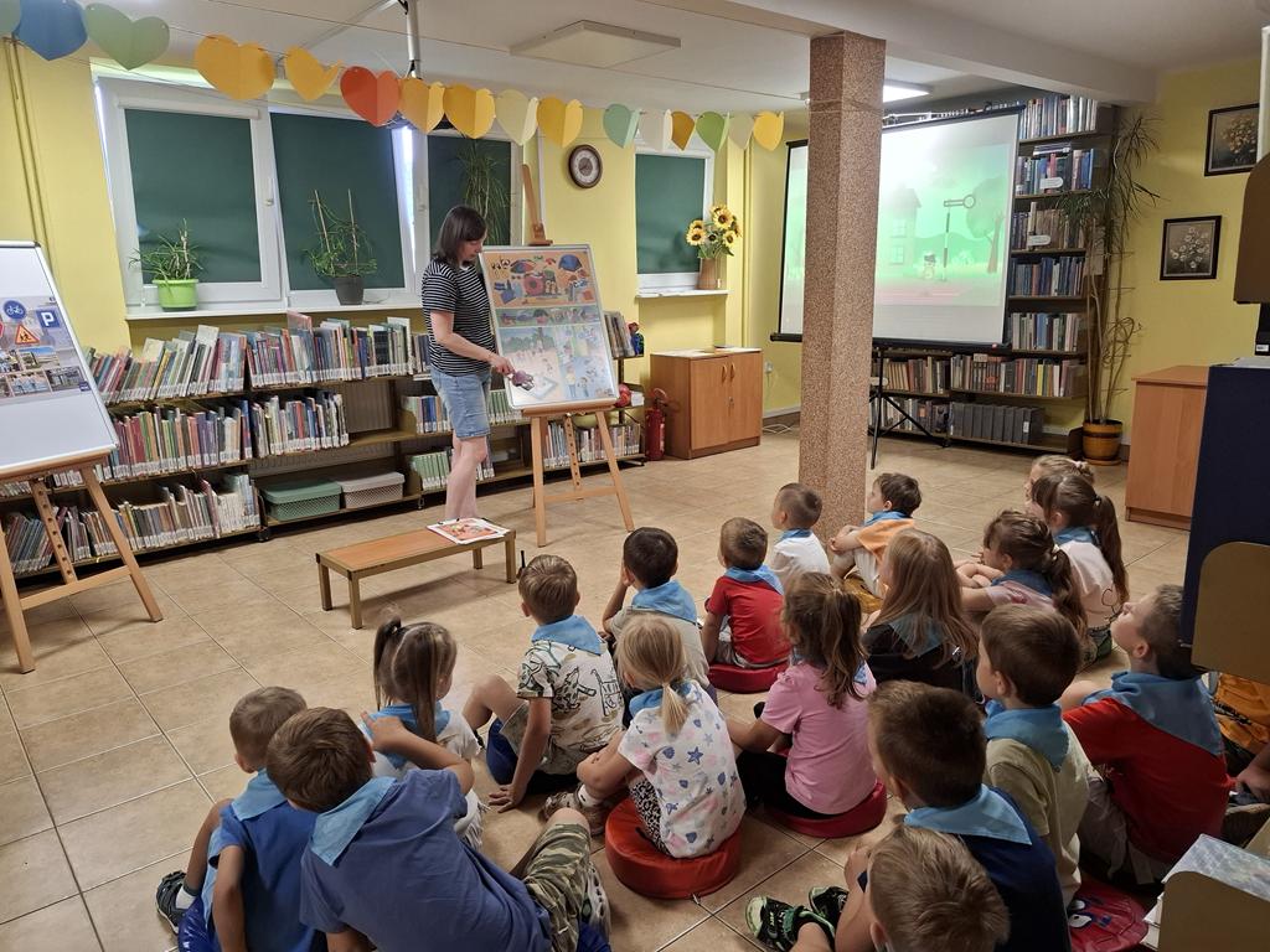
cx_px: 635
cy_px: 476
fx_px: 844
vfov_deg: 58.9
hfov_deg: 73.9
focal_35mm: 23
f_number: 1.8
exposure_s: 1/100
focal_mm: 5.54
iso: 250
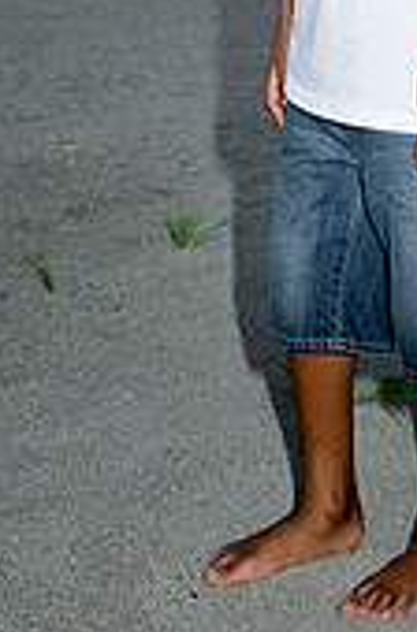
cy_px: -100
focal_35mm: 159
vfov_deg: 12.7
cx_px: 424
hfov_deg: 8.5
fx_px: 2785
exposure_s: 1/250
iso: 100
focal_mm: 40
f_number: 5.6
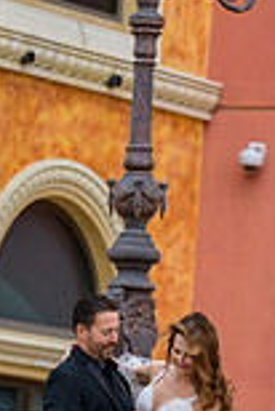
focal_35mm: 394
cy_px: 294
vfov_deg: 5.2
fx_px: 4504
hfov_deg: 3.5
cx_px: 222
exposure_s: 1/2000
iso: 400
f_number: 2.8
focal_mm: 135
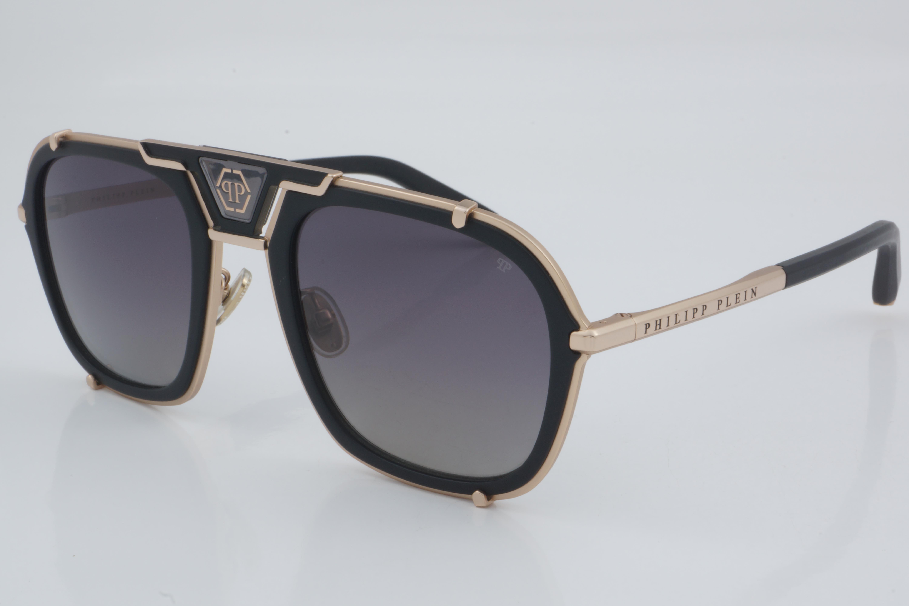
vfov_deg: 20.2
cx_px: 454
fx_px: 1704
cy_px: 303
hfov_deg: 29.9
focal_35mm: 68
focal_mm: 45
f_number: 32
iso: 100
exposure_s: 1/3
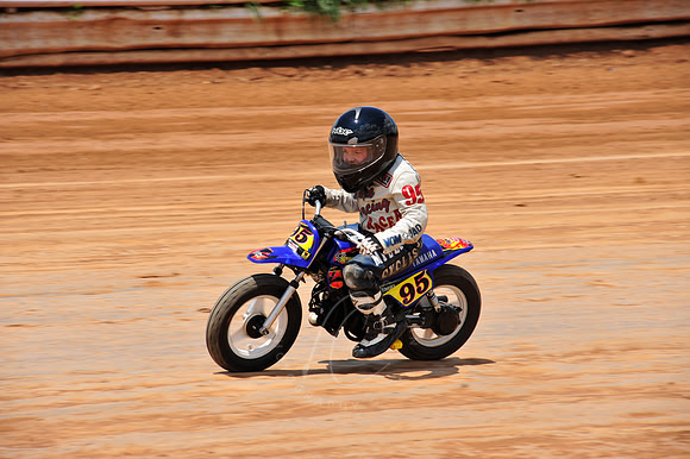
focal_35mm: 200
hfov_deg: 10.3
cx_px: 345
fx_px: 3831
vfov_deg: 6.9
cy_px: 230
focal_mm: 200
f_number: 10
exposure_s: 1/400
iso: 200
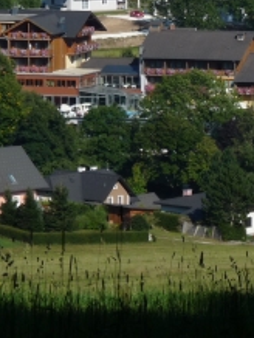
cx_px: 104
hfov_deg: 3.7
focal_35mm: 405
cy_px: 6
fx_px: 3955
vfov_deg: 4.9
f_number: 7.1
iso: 100
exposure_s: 1/400
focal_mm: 24.5
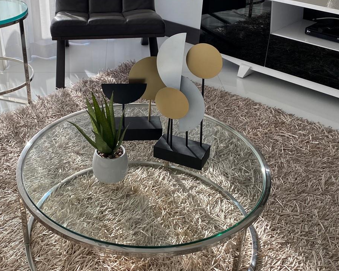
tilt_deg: -27.8
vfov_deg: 33.3
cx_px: 112
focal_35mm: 45
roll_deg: +1.2
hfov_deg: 40.6
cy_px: 107
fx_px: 452
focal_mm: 4.25
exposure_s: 1/404
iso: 32
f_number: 1.8
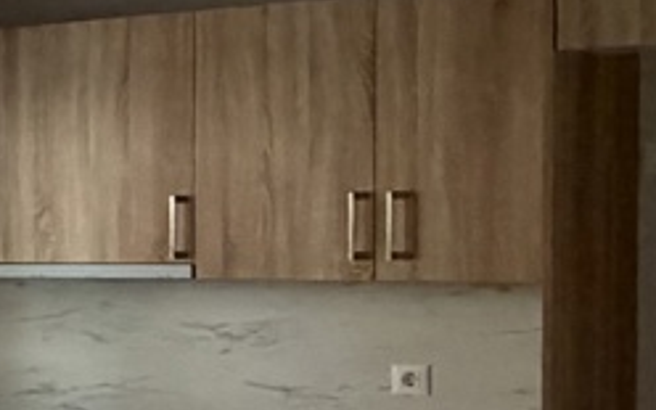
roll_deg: +0.4
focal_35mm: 115
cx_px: -1100
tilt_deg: -0.8
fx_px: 2056
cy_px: 286
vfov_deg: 11.4
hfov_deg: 12.4
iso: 125
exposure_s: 1/121
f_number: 2.2
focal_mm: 2.22
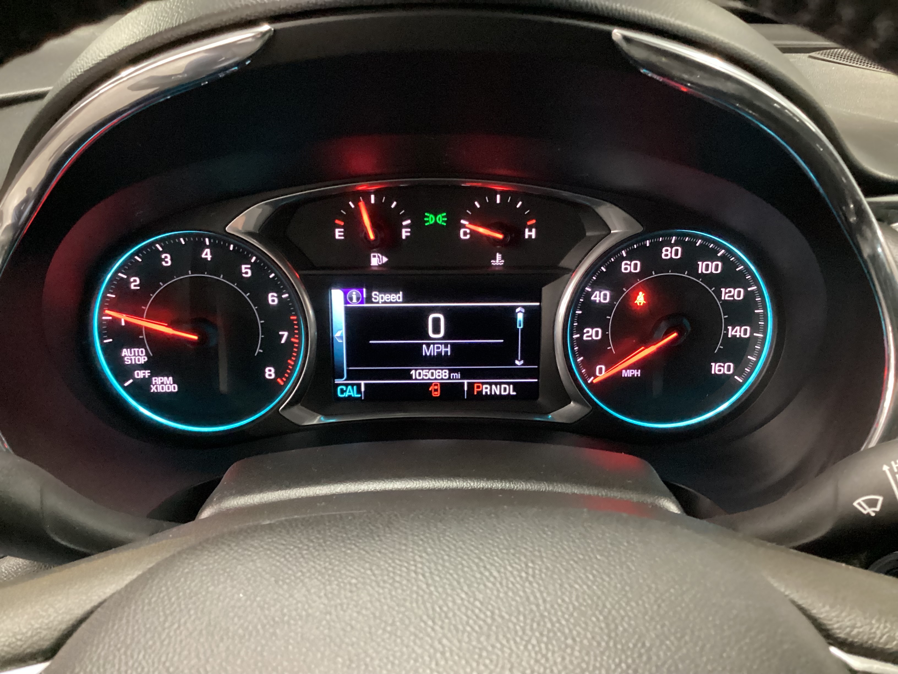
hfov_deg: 58.4
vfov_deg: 45.4
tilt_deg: -26.6
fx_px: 804
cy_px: 337
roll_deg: -1.0
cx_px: 449
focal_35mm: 31
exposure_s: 1/17
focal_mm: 3.3
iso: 640
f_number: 2.4
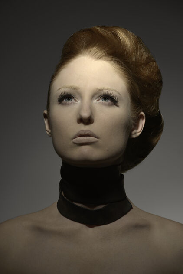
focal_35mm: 140
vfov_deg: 14.6
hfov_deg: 9.8
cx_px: 92
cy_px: 137
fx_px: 1066
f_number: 10
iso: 100
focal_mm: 140
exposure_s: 1/200
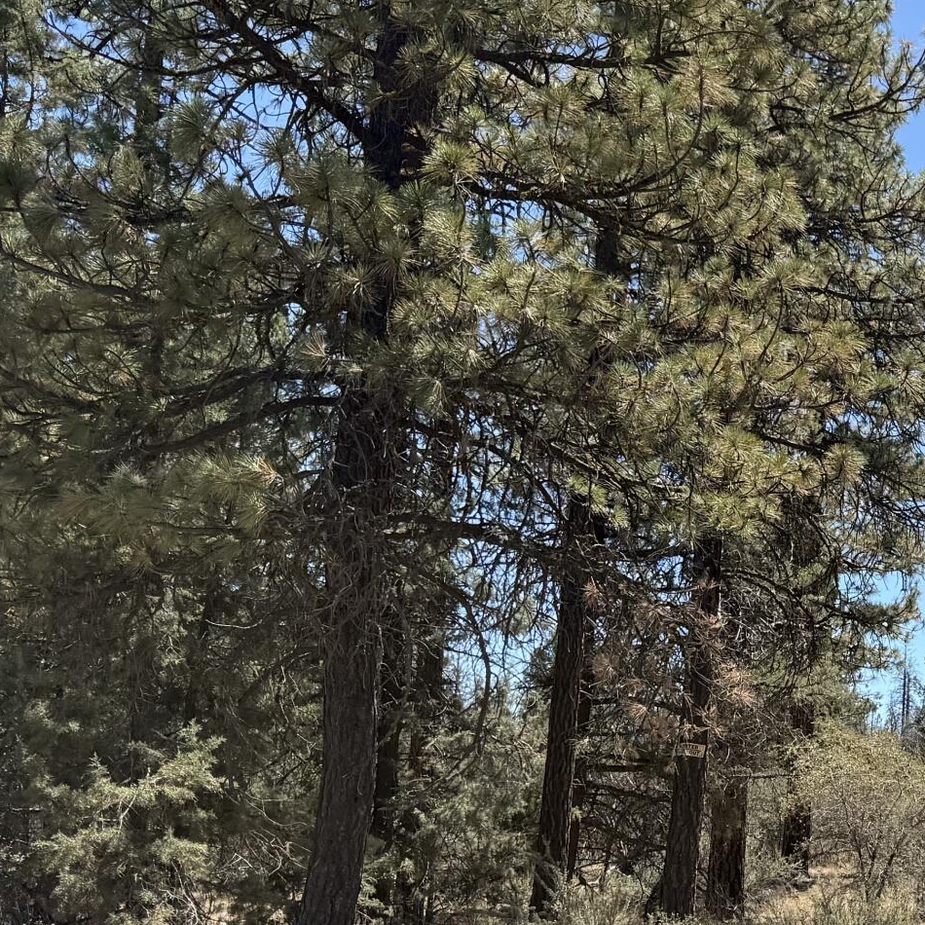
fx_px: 2026
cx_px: 1216
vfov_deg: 25.5
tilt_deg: +6.3
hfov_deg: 22.8
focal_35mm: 67
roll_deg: -2.0
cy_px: 676
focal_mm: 6.76
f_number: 1.78
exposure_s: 1/2445
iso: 80
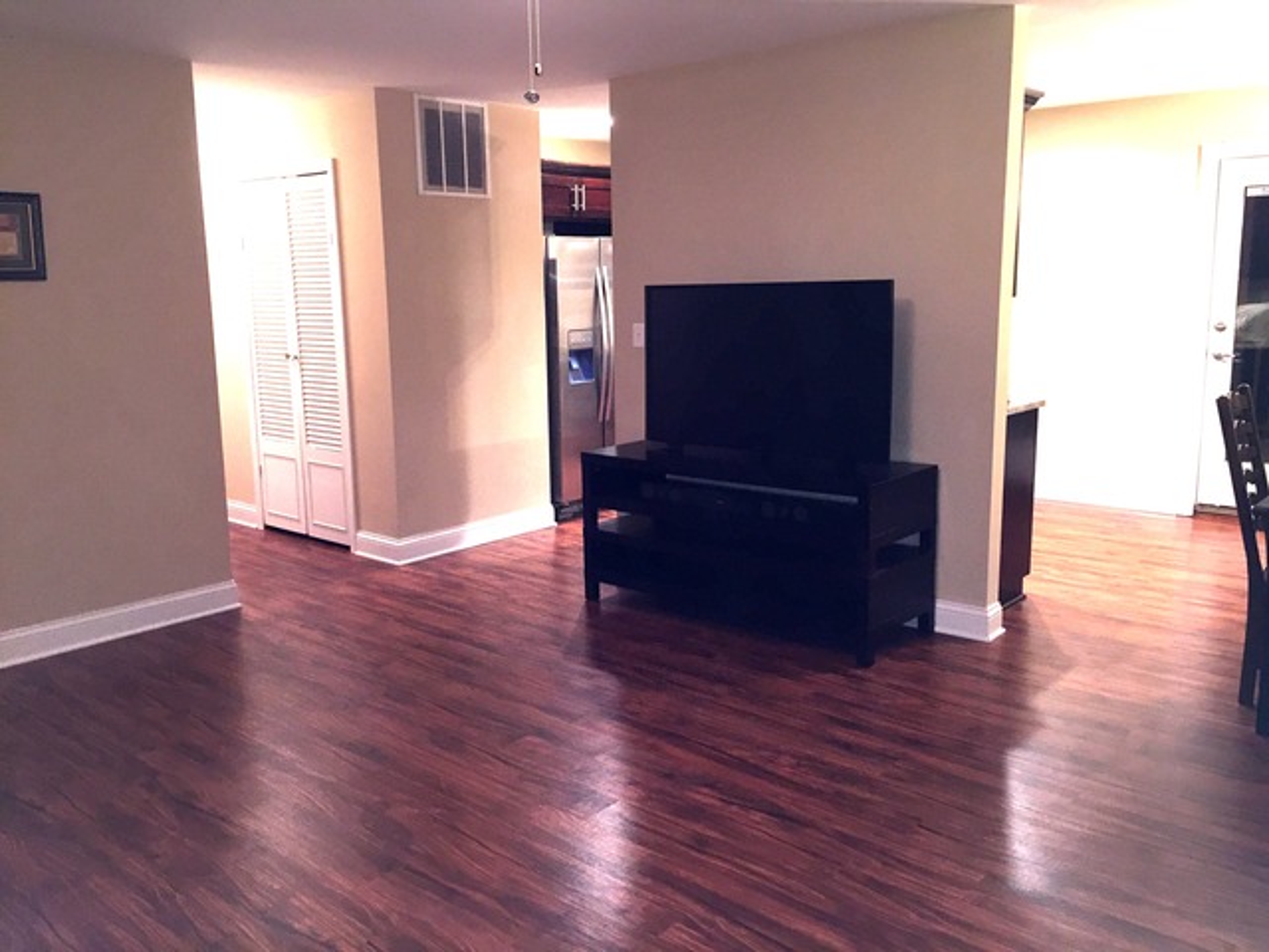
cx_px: 634
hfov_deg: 61.7
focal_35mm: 29
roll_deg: +1.5
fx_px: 1063
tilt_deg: -9.2
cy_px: 476
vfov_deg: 48.2
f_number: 2.2
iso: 160
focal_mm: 4.15
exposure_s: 1/20
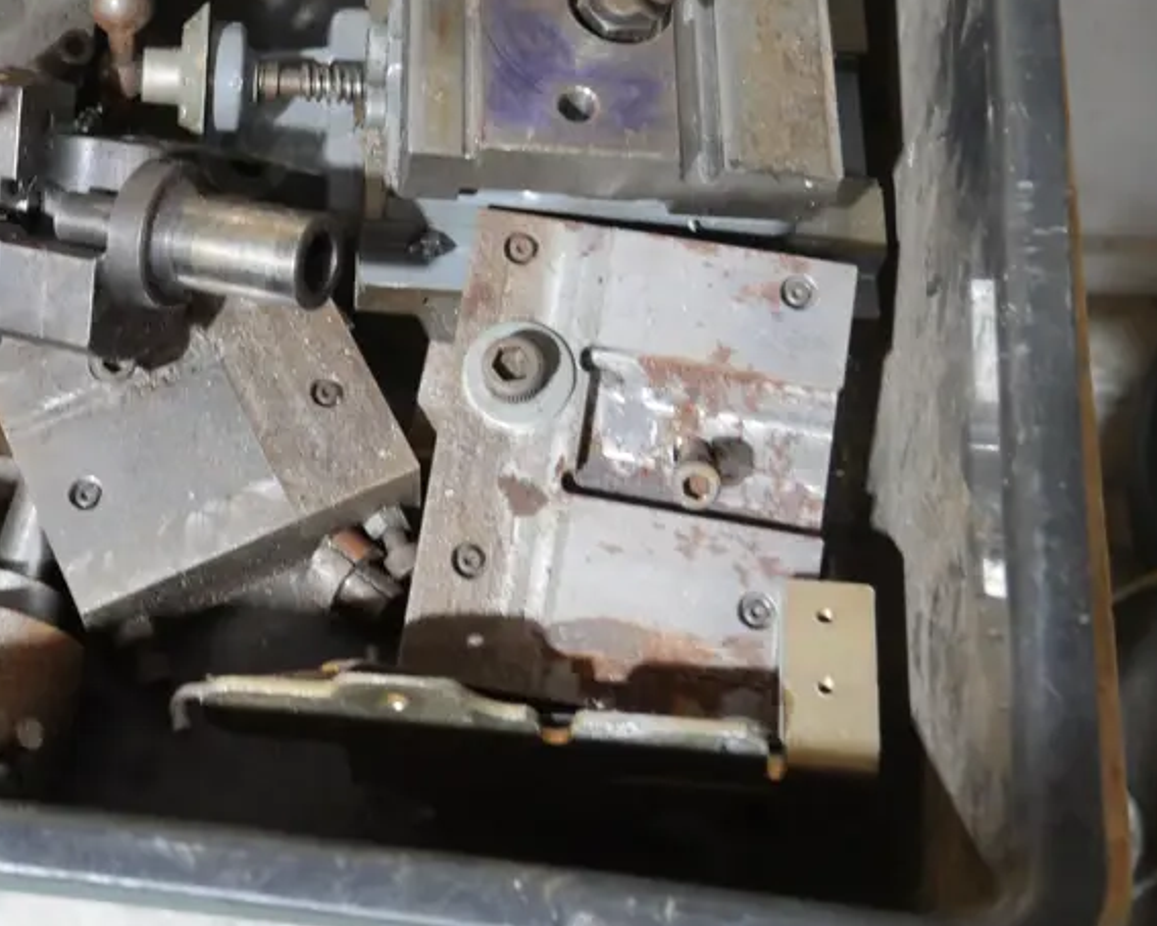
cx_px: 175
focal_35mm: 67
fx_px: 2295
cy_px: 201
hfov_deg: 27.5
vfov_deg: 22.5
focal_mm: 19
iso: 2000
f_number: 4.1
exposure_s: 1/60
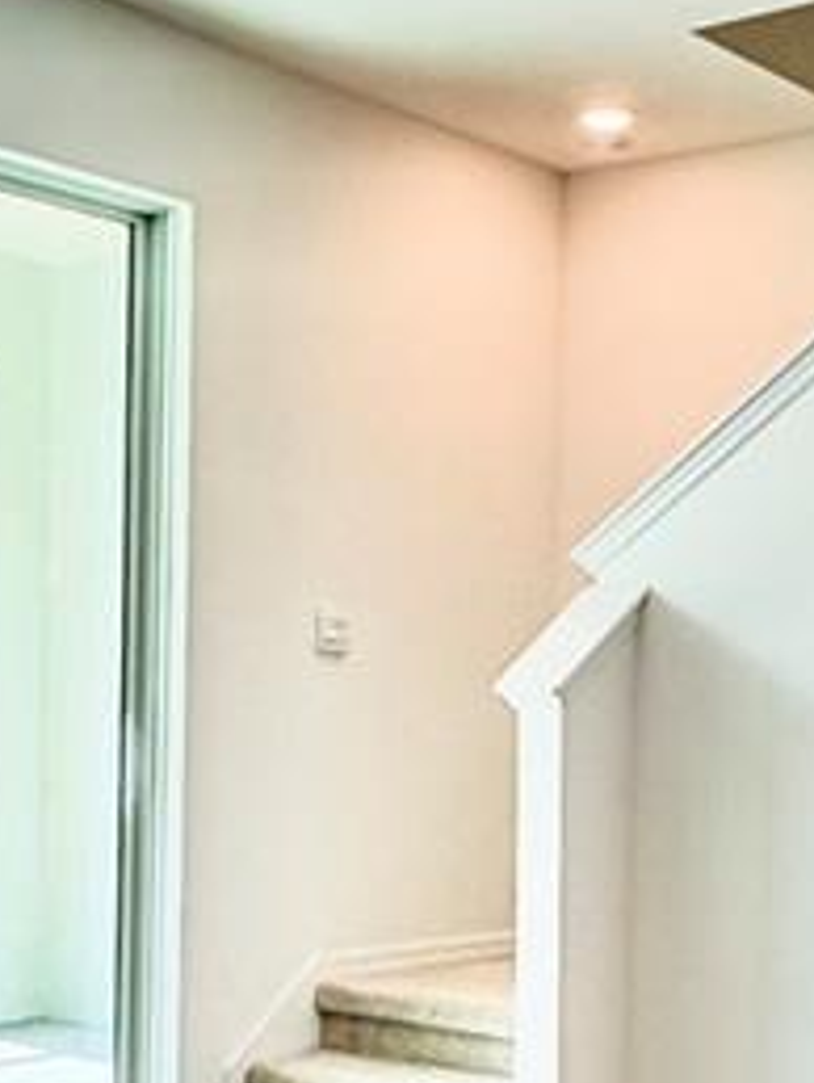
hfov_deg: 22.6
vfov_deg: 29.6
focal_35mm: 65
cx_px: 512
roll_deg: -1.0
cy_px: 714
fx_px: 2035
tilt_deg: +0.2
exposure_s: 1/120
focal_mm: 2.22
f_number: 2.2
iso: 100
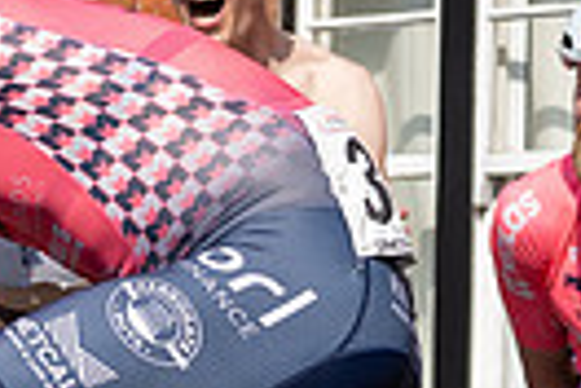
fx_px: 5245
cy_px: -42
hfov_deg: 6.2
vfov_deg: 4.2
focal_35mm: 325
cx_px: -359
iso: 100
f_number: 3.2
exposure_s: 1/1250
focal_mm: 41
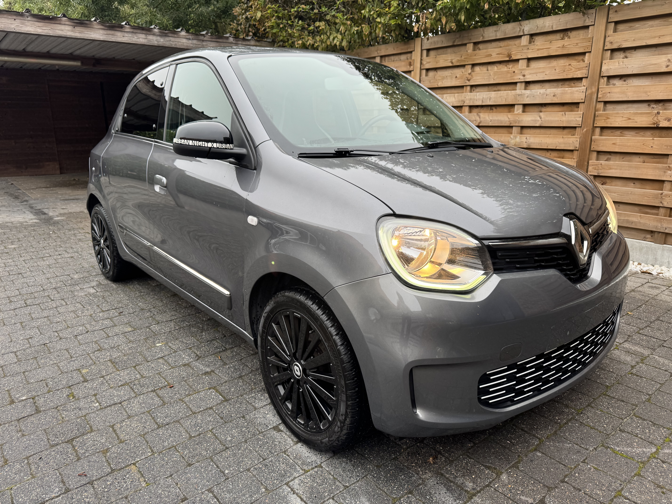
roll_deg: +1.0
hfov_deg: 71.6
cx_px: 336
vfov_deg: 56.8
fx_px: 466
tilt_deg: -14.2
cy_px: 252
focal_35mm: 24
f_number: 1.78
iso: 64
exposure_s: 1/150
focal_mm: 6.76
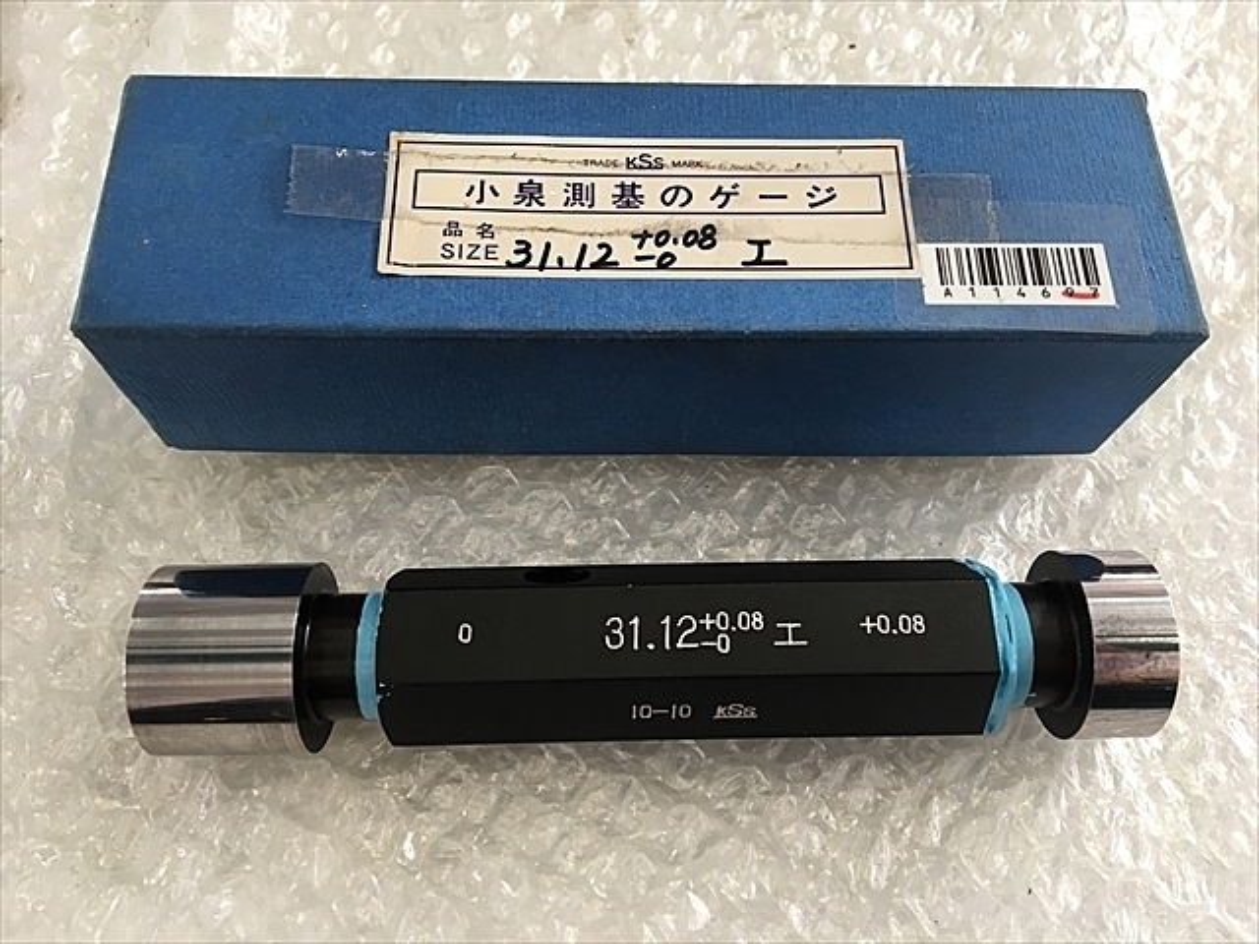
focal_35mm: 29
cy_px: 472
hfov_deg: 61.7
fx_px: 1055
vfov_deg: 48.2
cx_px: 630
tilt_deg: -64.6
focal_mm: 4.15
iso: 25
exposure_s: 1/40
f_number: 2.2
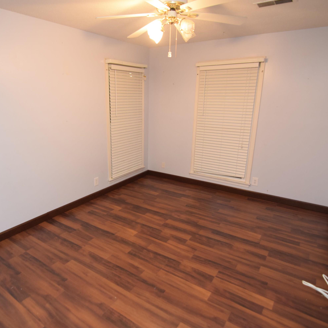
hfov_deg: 69.9
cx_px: 135
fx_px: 232
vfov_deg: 70.5
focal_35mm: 22
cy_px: 166
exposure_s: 1/60
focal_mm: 11
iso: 800
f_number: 3.2
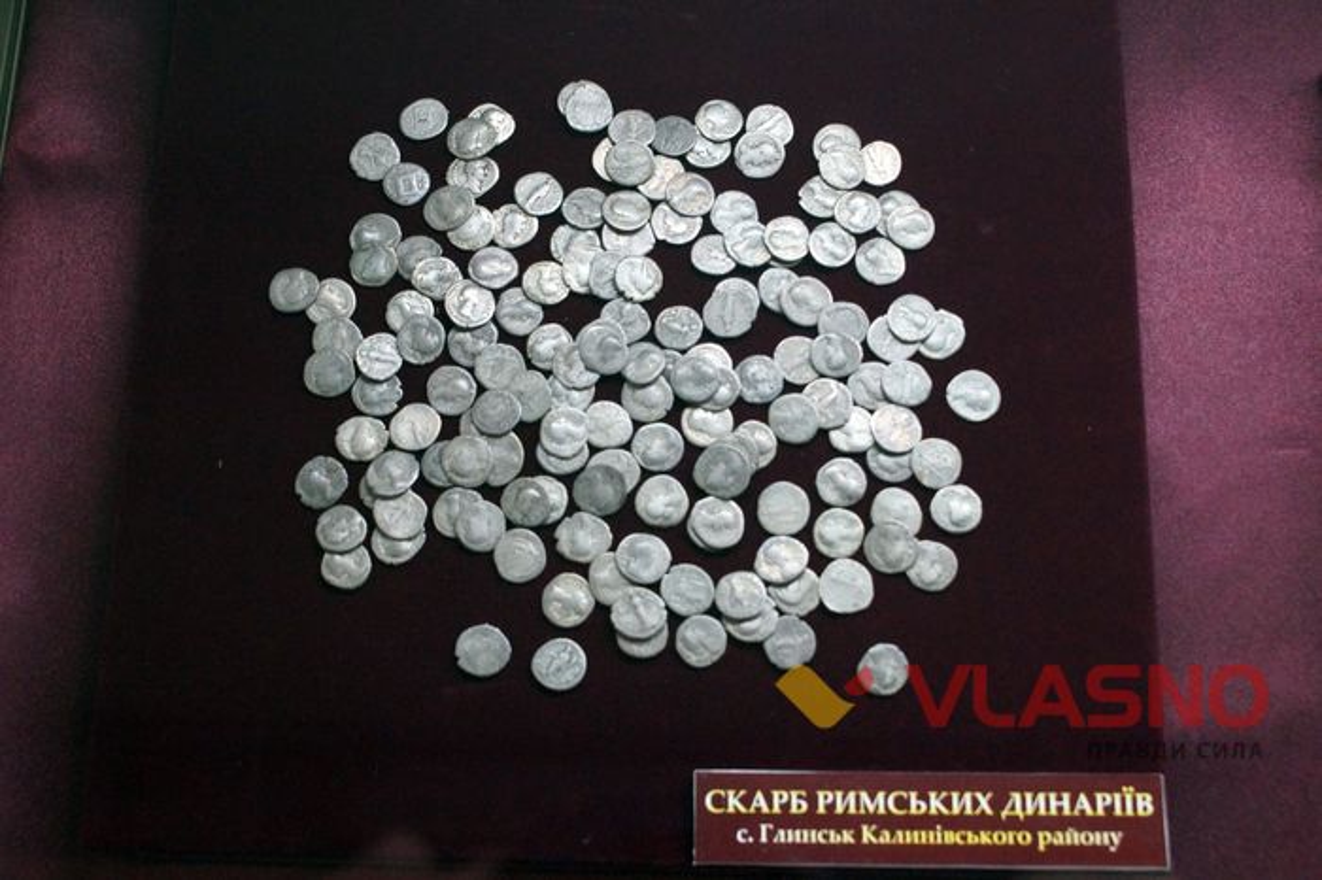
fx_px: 1927
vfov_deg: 25.7
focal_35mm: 52
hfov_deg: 37.9
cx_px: 661
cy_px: 440
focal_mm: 35
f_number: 5.6
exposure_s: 1/80
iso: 3200
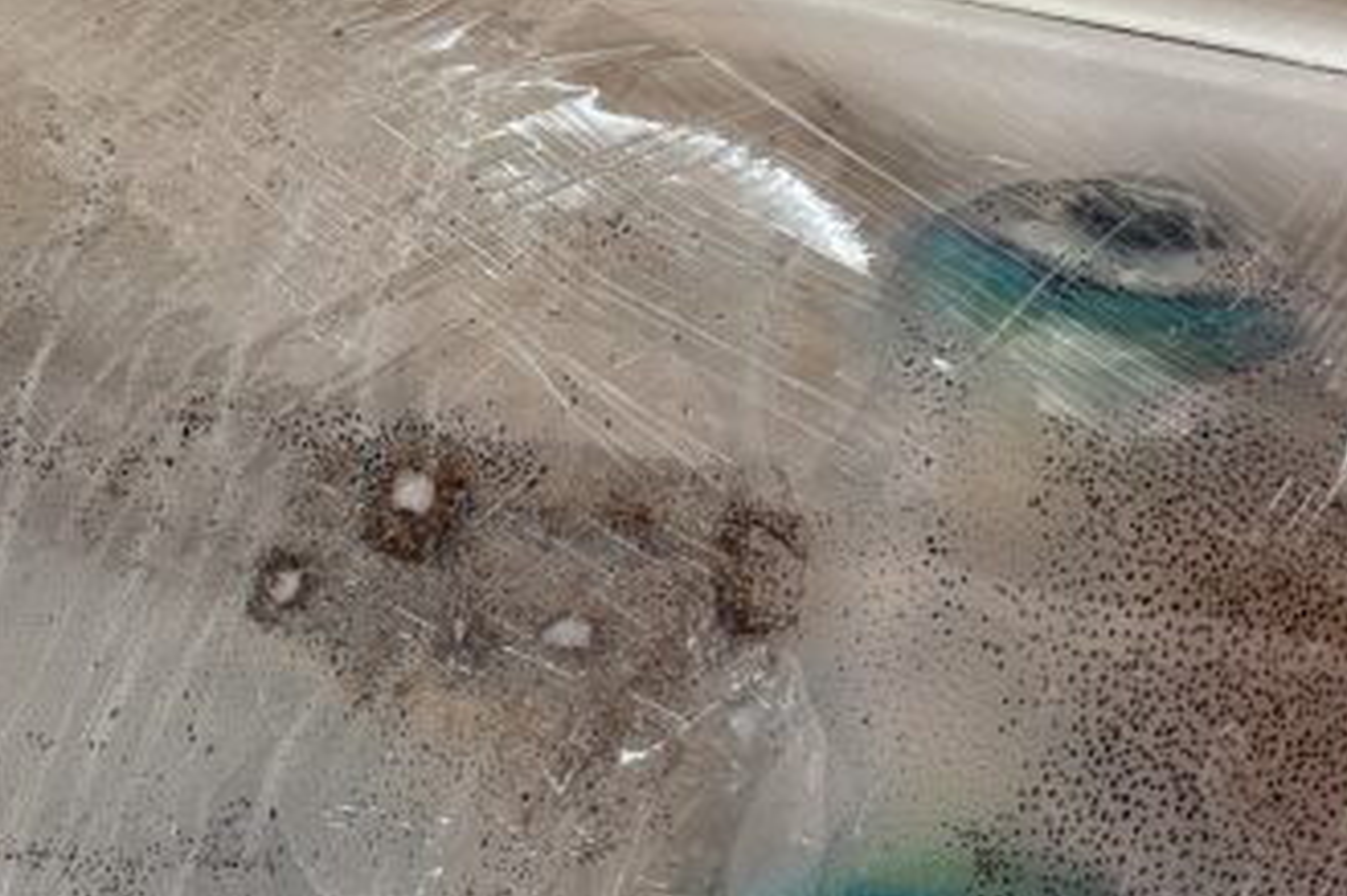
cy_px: 213
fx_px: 2954
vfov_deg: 17.2
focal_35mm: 79
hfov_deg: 25.3
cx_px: 278
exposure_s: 1/60
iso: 80
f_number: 1.6
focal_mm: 5.96
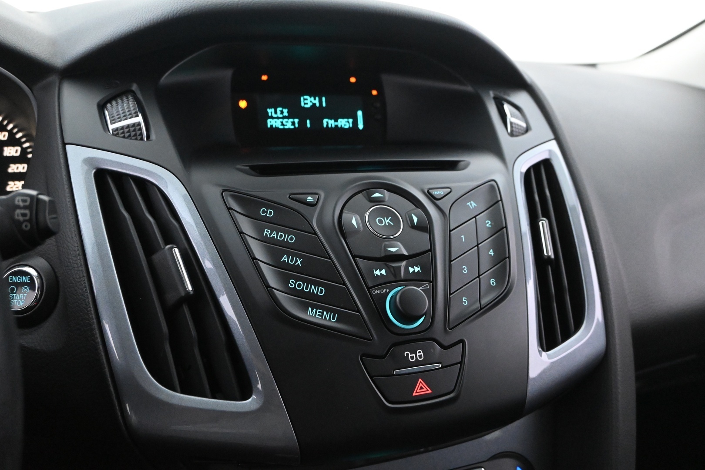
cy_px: 235
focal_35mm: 31
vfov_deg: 42.6
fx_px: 602
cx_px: 352
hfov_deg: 60.7
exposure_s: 1/40
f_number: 4.5
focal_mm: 20.5
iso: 6400
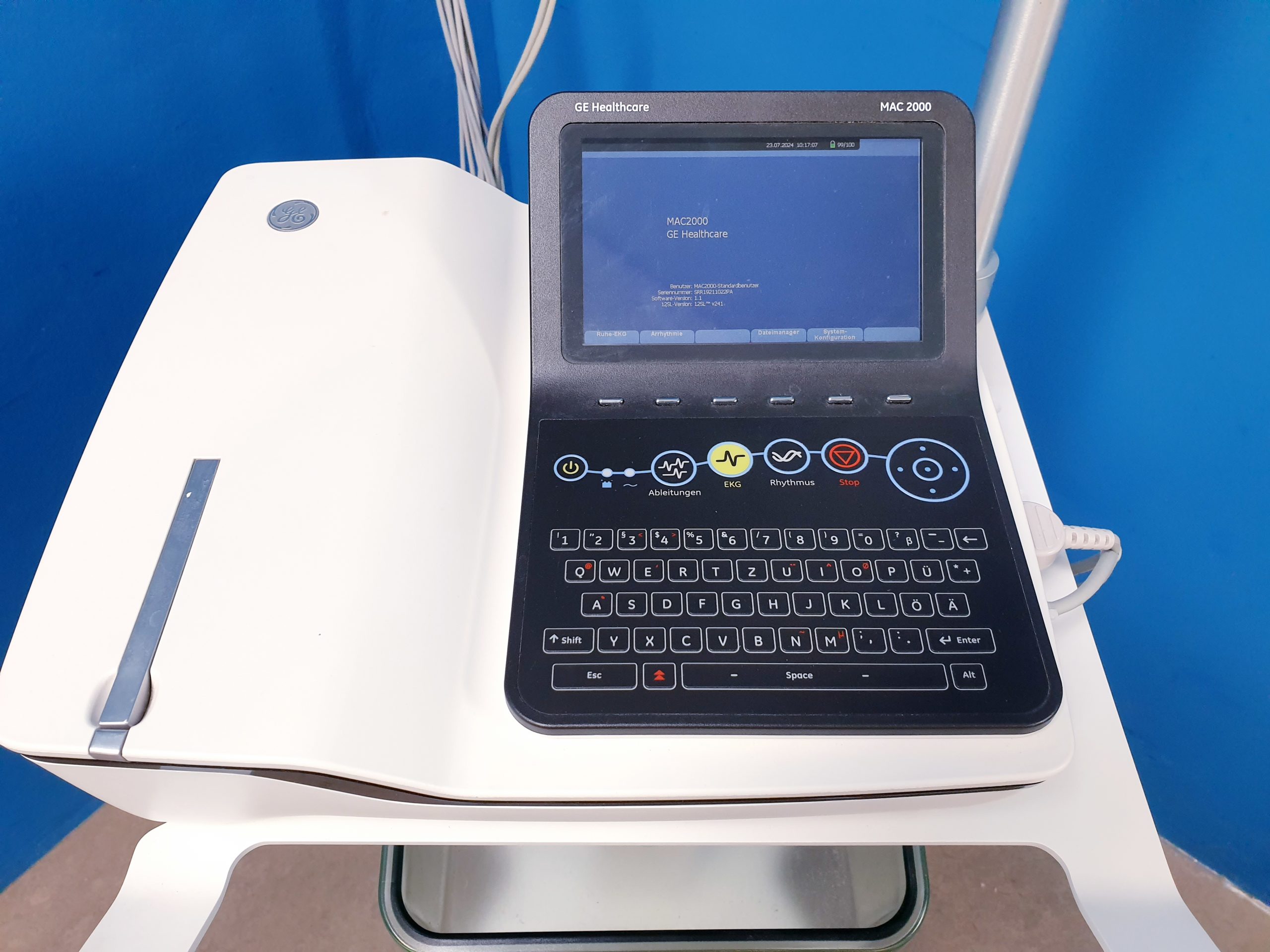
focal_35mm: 26
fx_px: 954
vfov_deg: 53.1
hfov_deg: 67.3
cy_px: 476
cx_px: 635
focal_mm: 4.3
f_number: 2.4
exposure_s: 1/50
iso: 160
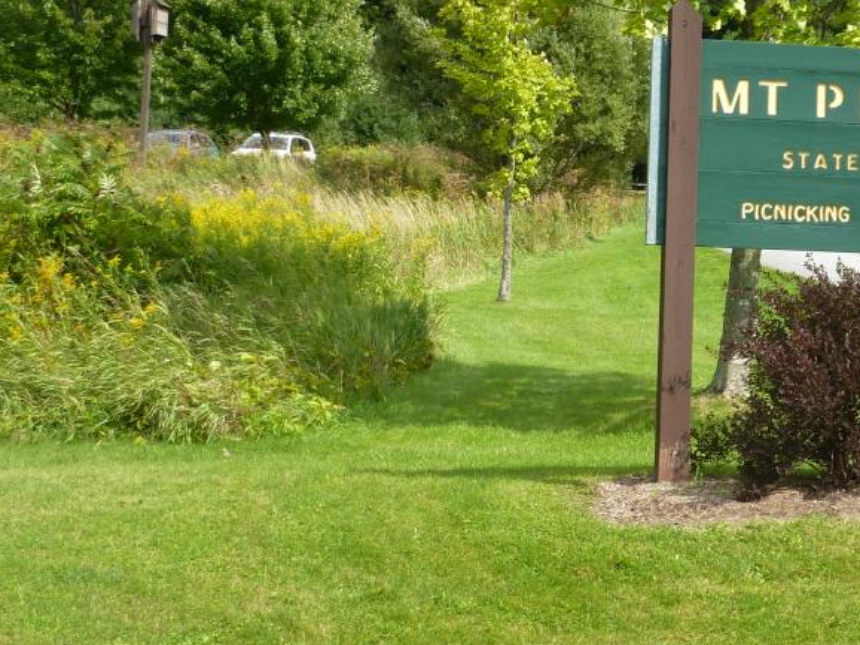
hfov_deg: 22.7
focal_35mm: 85
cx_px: 686
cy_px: 308
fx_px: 2113
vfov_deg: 17.4
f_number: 4
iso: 80
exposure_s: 1/400
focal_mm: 7.9
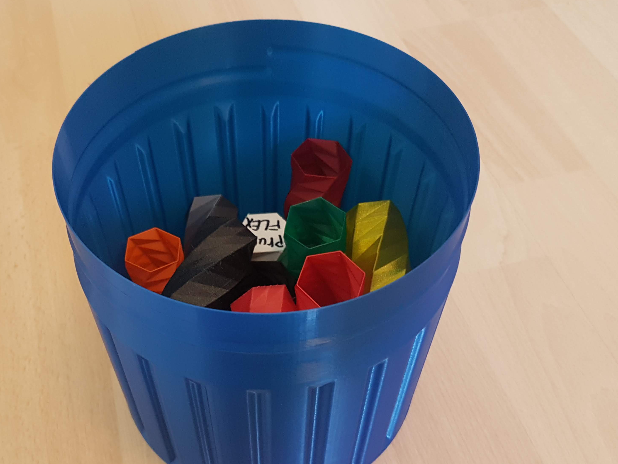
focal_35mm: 36
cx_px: 256
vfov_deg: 39.5
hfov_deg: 51.1
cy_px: 274
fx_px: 643
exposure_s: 1/20
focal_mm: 4.2
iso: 250
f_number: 1.7
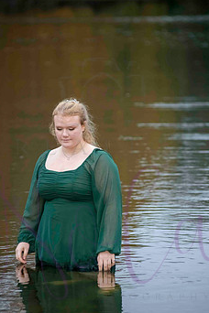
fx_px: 1951
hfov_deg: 6.1
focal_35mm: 224
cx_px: 105
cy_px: 179
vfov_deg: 9.2
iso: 1600
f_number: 4
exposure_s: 1/320
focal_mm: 170
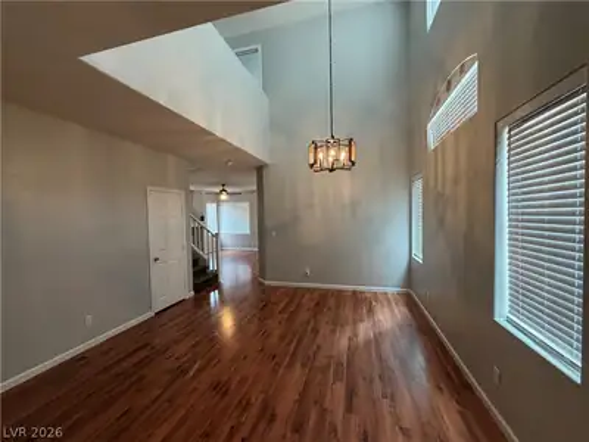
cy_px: 221
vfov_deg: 85.7
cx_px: 294
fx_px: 238
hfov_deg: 102.1
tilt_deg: -2.0
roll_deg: +1.1
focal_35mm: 14
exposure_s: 1/60
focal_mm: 2.22
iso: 250
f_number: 2.2
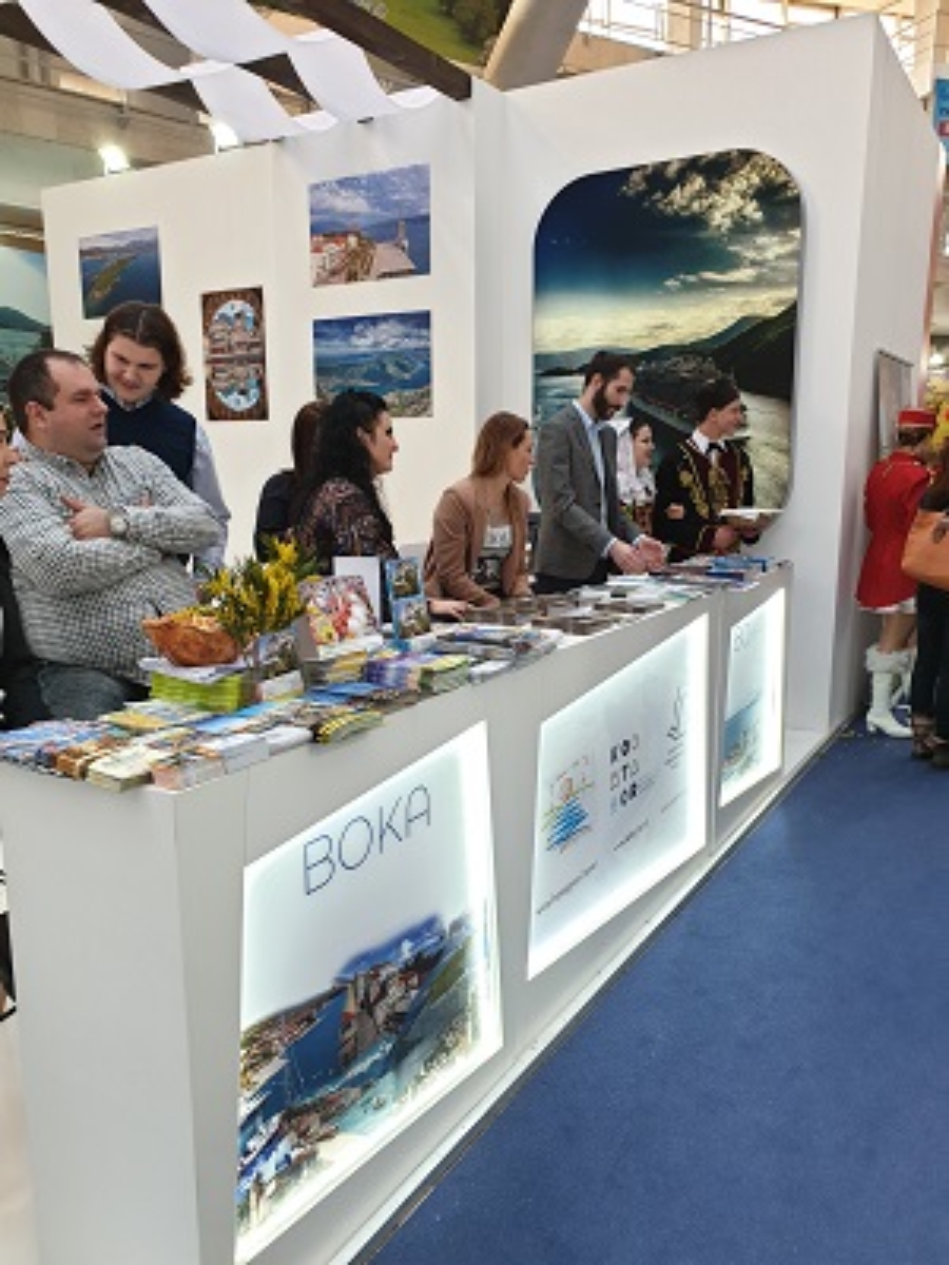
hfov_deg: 53.1
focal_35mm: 26
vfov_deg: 67.3
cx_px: 474
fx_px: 950
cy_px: 632
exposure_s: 1/50
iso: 80
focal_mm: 4.3
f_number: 2.4
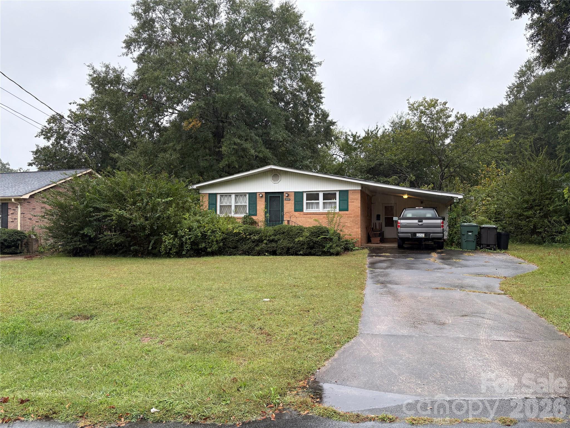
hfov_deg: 67.3
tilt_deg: +1.5
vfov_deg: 53.1
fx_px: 428
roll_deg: -0.3
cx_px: 285
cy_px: 214
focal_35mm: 26
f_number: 1.6
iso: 64
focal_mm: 5.96
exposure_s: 1/170
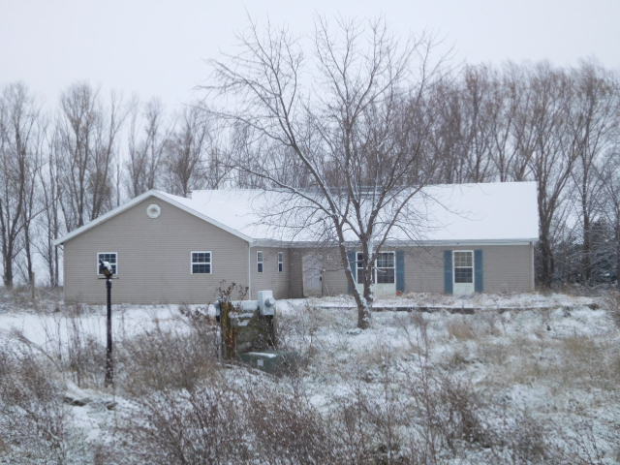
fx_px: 985
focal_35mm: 55
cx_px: 310
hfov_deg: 34.9
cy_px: 232
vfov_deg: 26.6
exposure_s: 1/800
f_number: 4.2
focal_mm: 9.8
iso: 125
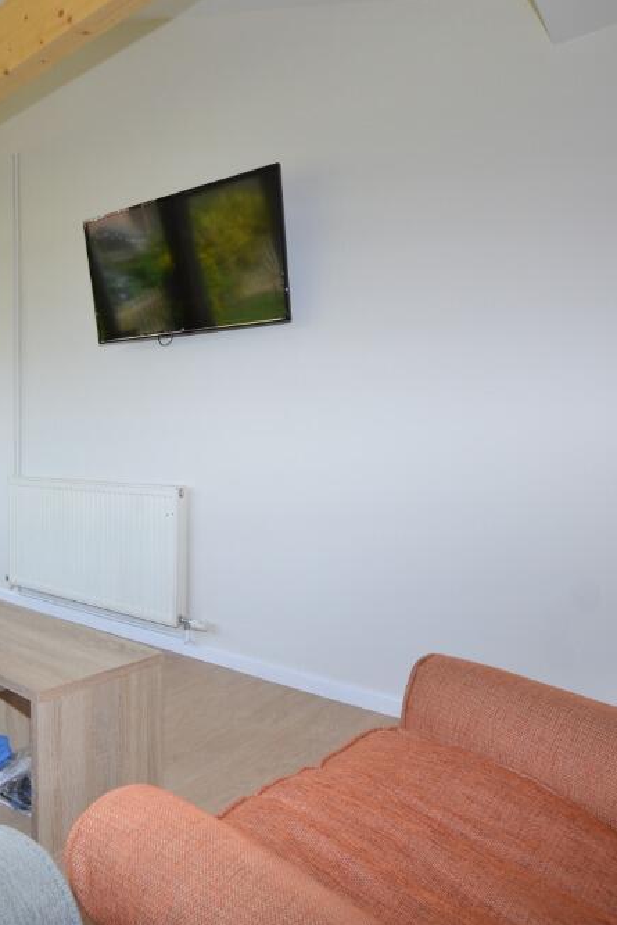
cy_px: 469
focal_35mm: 23
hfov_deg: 50.2
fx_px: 591
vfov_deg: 76.1
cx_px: 85
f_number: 5.6
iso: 125
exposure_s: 1/60
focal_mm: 10
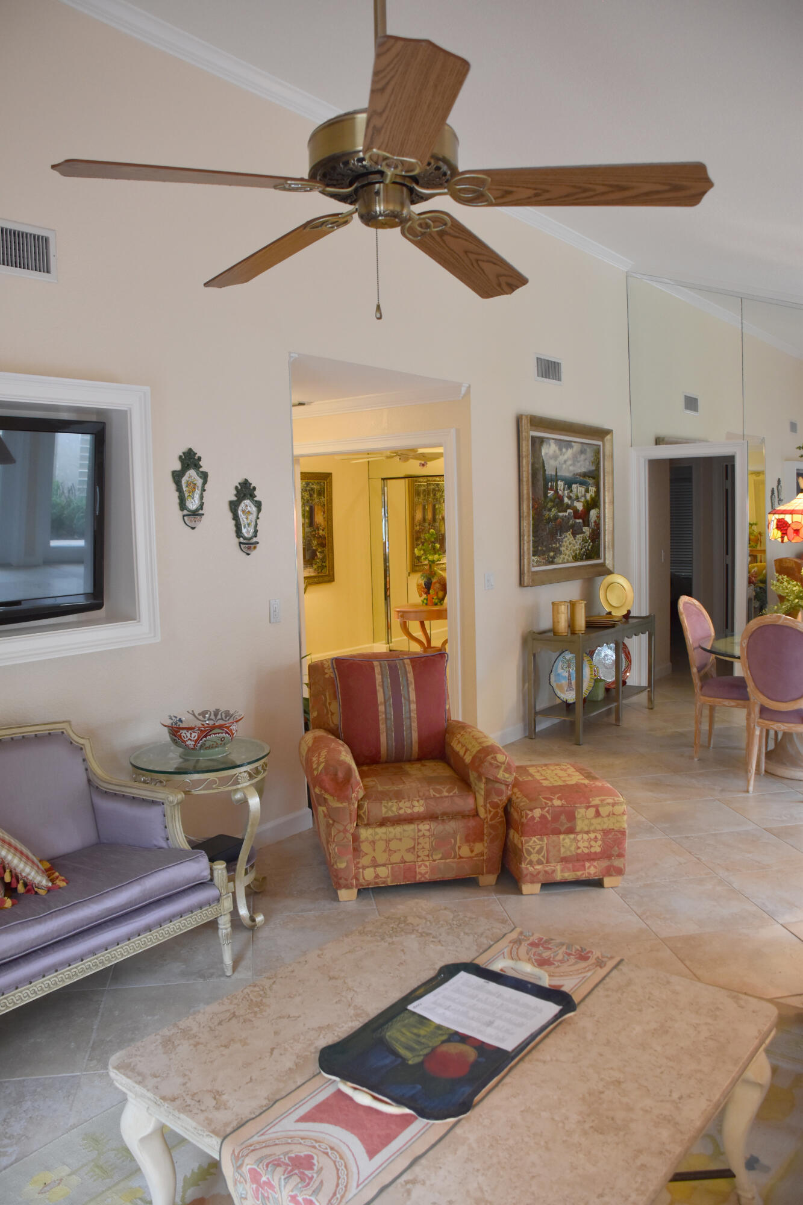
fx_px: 903
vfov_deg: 67.4
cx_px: 402
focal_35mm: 27
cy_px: 602
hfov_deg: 47.9
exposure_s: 1/60
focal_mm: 18
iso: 800
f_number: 4
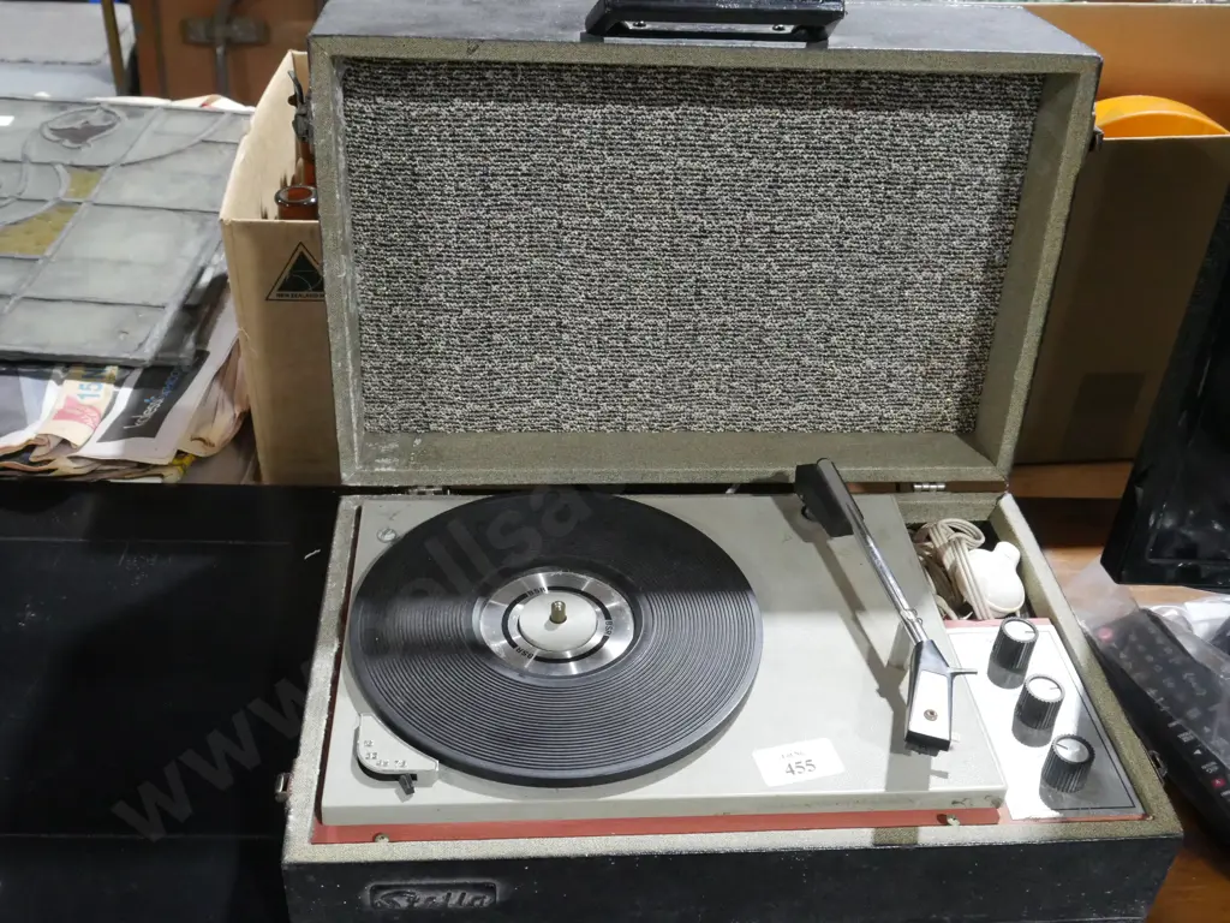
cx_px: 615
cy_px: 462
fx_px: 1279
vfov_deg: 39.7
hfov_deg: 51.4
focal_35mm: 36
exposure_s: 1/50
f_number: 9
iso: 3200
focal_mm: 18
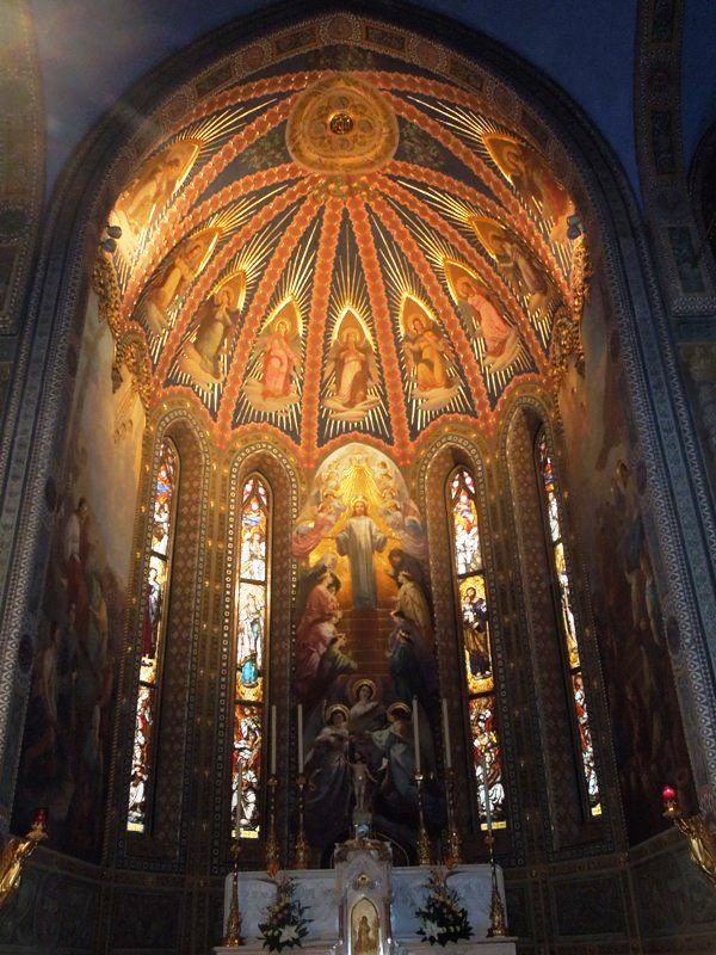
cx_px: 358
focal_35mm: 31
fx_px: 855
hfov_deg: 45.4
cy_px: 478
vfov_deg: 58.4
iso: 800
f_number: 3.6
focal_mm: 5.6
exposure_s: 1/30
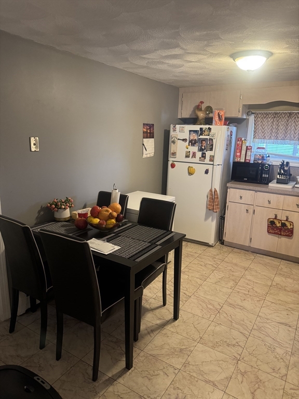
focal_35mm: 24
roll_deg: -0.4
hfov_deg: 56.8
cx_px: 150
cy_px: 200
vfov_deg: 71.6
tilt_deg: -14.0
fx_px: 276
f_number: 1.78
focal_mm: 6.76
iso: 500
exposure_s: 1/60
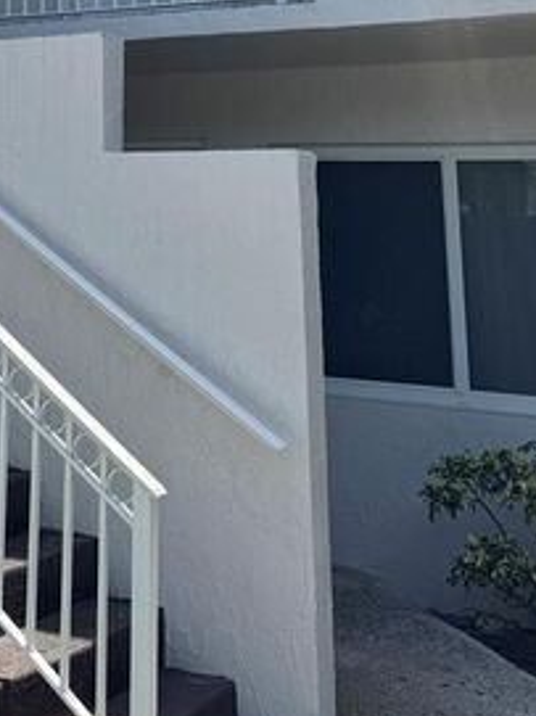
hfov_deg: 23.8
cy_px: -96
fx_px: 1219
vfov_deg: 29.1
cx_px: 5
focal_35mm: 59
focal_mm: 6.76
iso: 80
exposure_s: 1/3597
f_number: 1.78
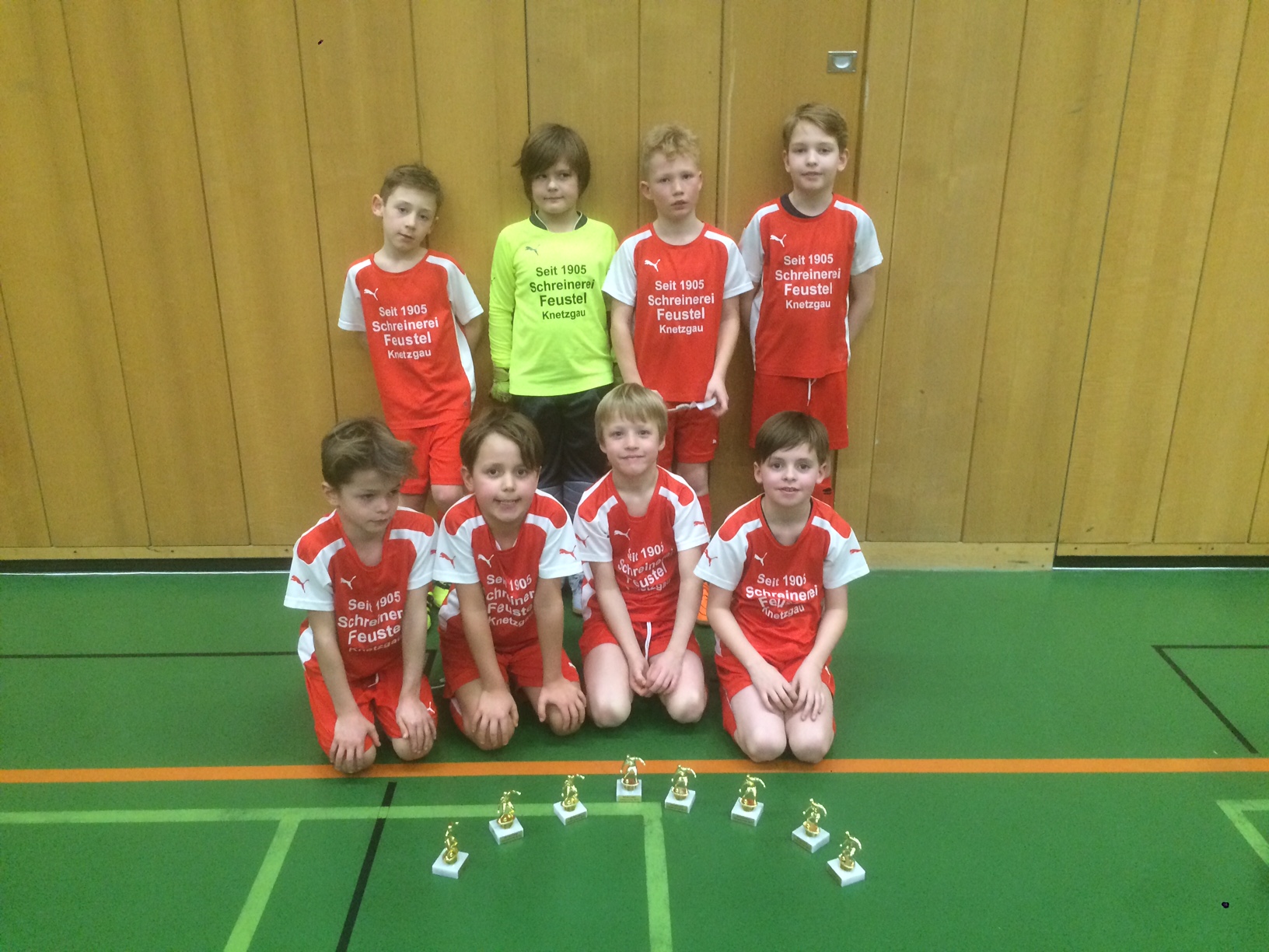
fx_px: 1063
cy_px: 476
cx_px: 634
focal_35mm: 29
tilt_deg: -20.8
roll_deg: -0.3
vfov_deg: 48.2
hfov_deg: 61.7
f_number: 2.2
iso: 250
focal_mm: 4.15
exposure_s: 1/33
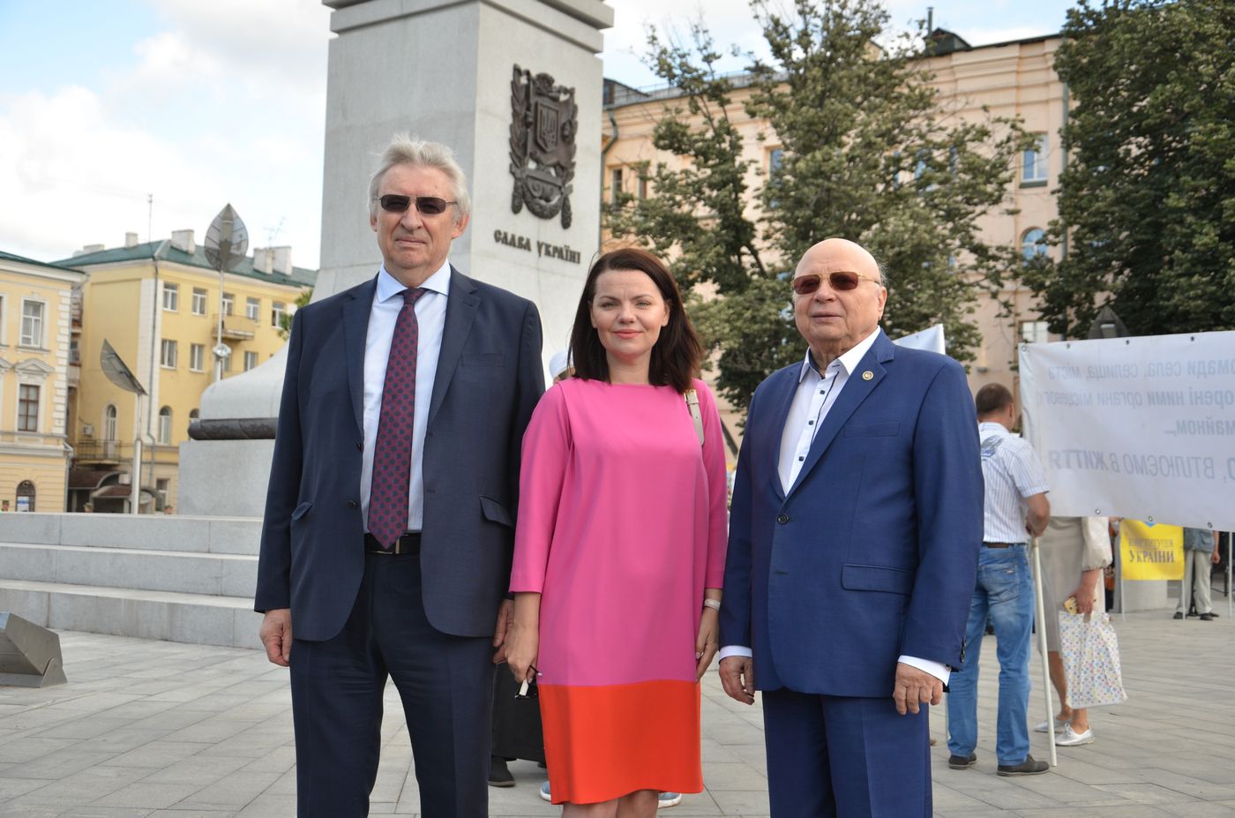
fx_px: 1438
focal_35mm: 42
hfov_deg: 46.5
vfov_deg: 31.8
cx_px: 618
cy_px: 409
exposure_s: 1/400
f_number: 6.3
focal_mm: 28
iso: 250
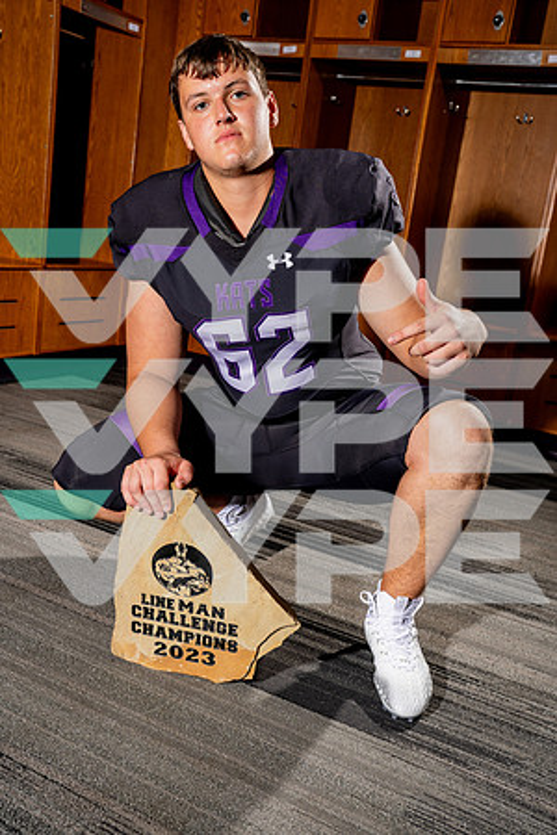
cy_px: 418
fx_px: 812
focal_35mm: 35
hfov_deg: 37.9
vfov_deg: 54.4
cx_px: 278
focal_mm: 35
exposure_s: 1/250
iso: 100
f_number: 5.6
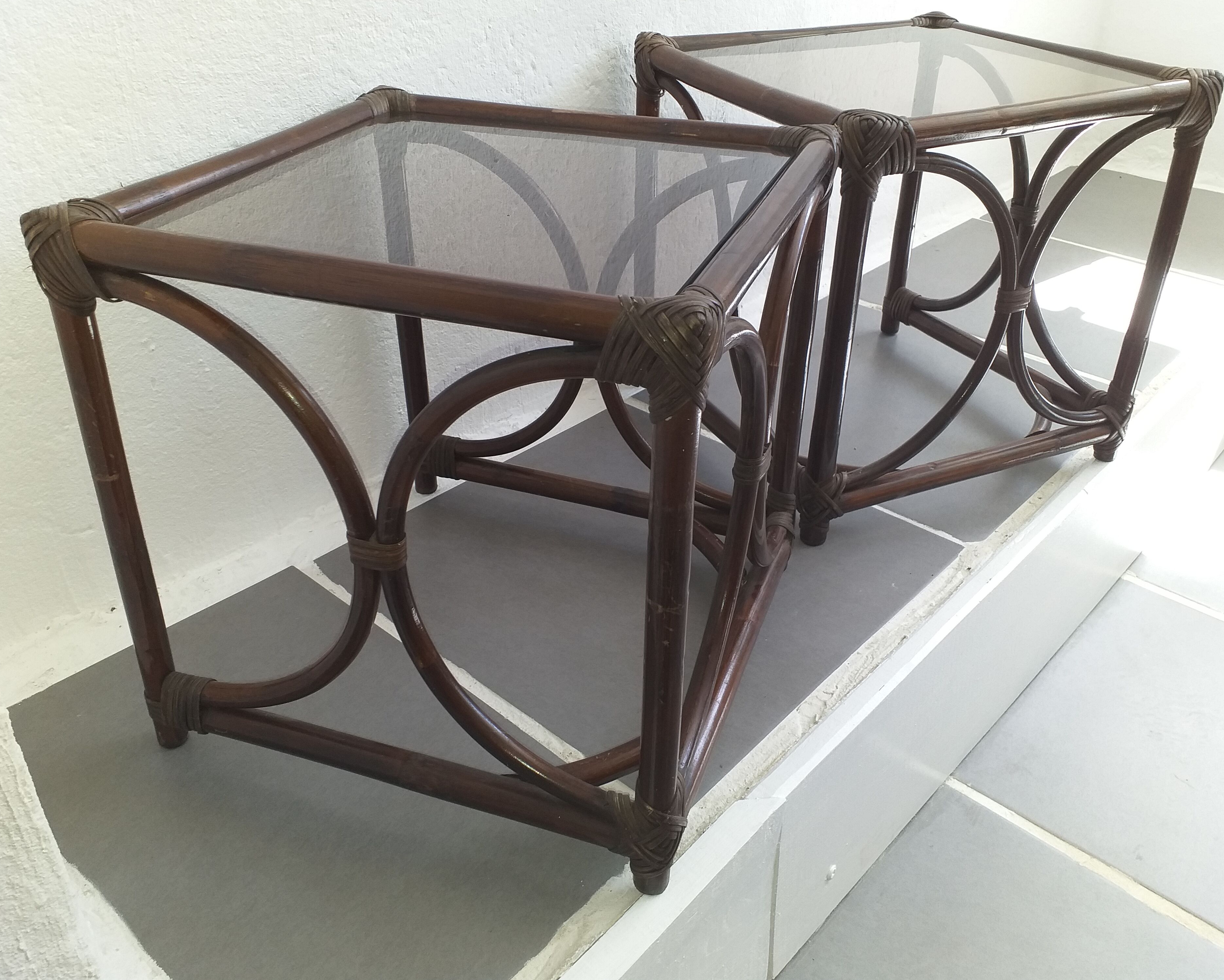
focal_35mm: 29
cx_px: 612
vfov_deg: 50.0
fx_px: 1051
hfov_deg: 60.4
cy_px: 481
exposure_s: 1/100
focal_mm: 3.6
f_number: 1.9
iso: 64
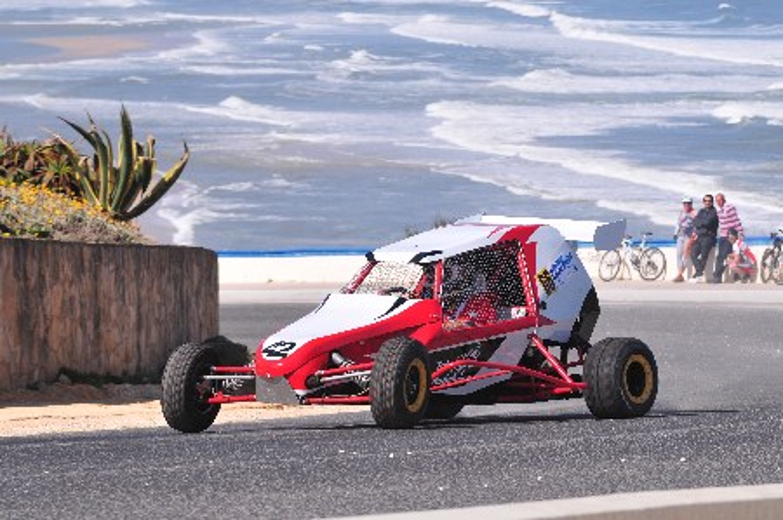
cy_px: 260
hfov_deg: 11.4
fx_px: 3911
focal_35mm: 180
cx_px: 392
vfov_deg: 7.6
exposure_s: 1/800
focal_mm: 120
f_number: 6.3
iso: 250
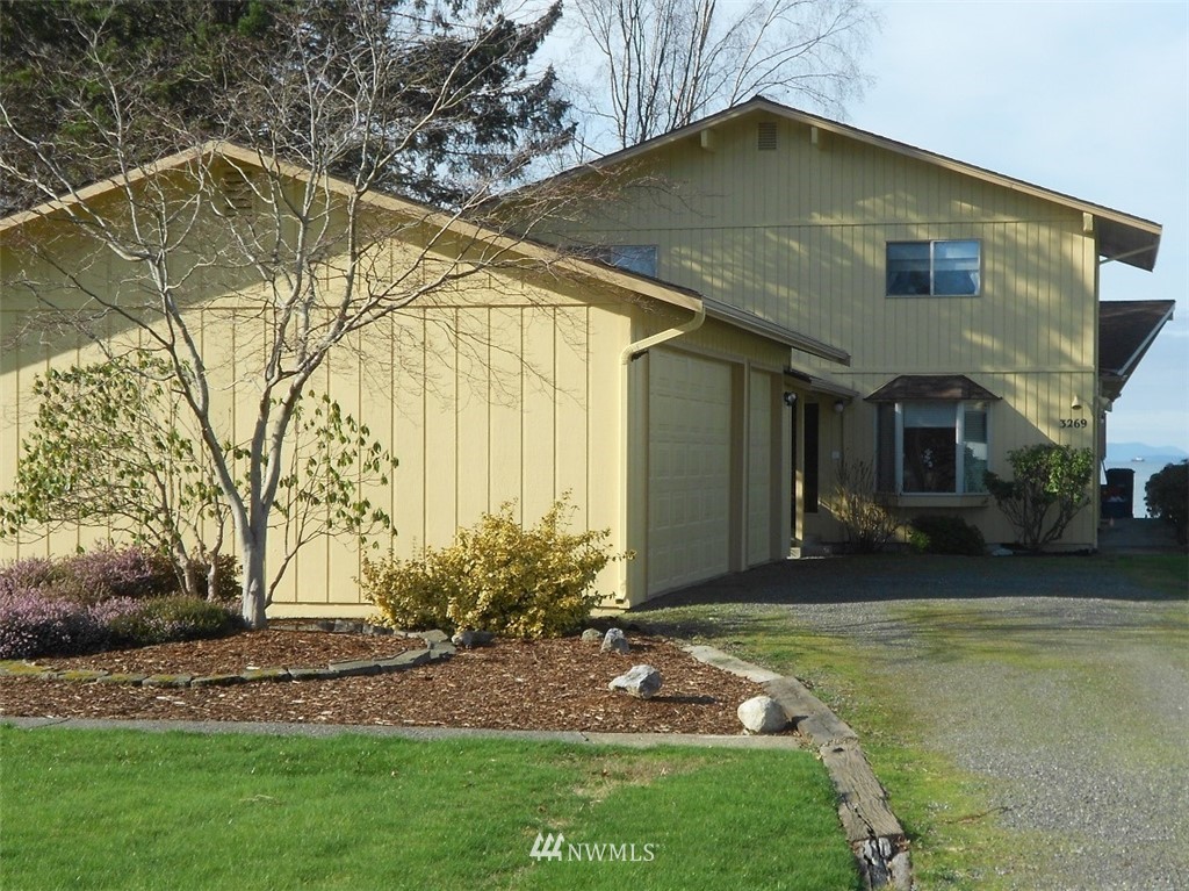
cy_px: 446
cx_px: 594
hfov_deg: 34.4
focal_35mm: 56
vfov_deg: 26.1
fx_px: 1923
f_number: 4.9
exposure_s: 1/400
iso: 80
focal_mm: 10
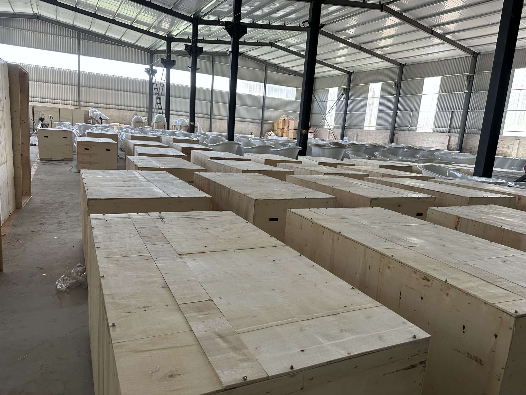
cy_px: 198
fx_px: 365
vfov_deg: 56.8
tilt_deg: -10.7
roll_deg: -4.4
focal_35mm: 24
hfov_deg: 71.6
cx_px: 263
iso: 125
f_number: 1.78
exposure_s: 1/121
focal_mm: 6.86
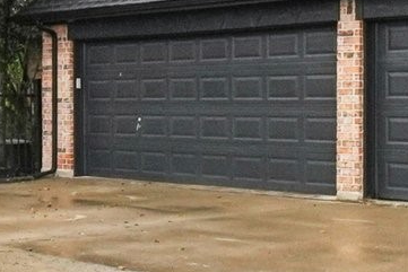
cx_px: -21
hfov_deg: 22.7
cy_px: -68
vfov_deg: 15.4
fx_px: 964
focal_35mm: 85
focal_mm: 10
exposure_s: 1/250
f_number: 8
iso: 400
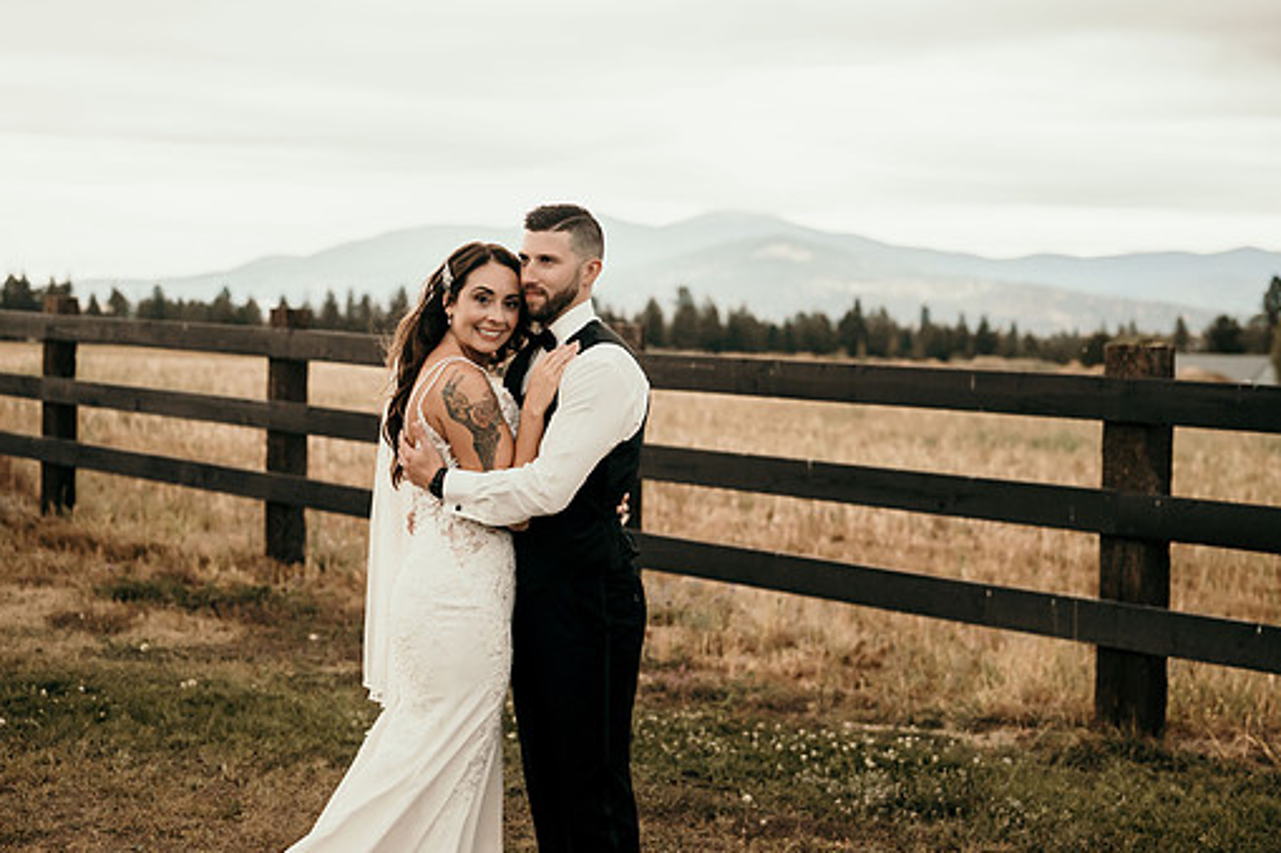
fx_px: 2027
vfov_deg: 23.8
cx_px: 599
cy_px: 399
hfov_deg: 35.1
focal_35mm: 57
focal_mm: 50
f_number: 2.8
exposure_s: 1/100
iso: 1250
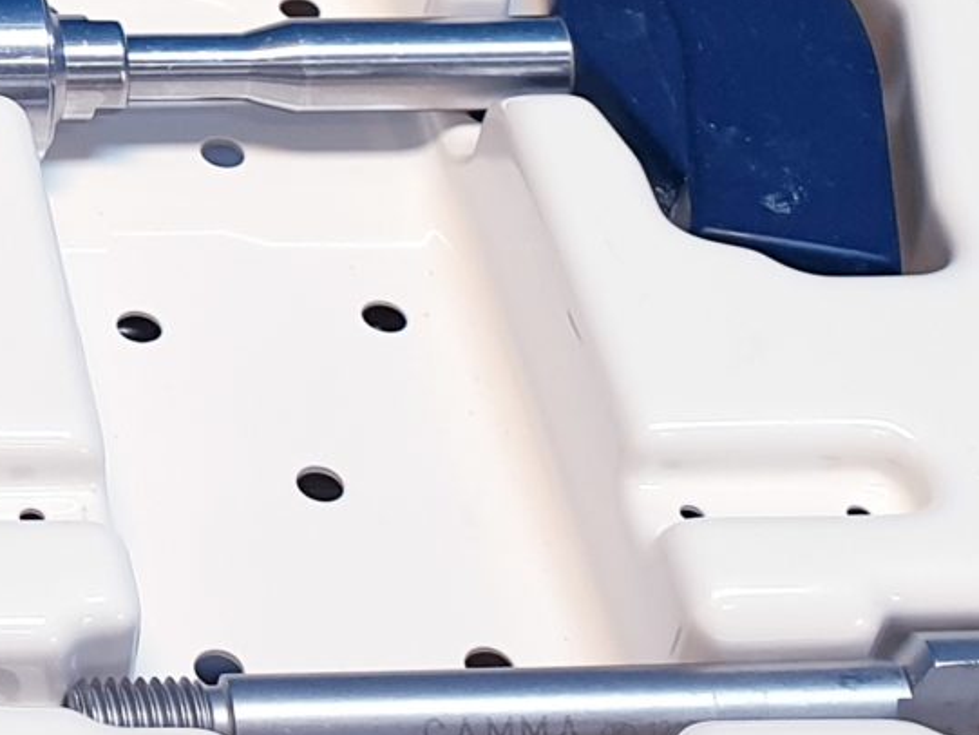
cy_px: -272
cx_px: -664
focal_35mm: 123
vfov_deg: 11.7
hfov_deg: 14.5
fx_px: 3479
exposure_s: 1/50
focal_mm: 4.3
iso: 80
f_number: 2.4
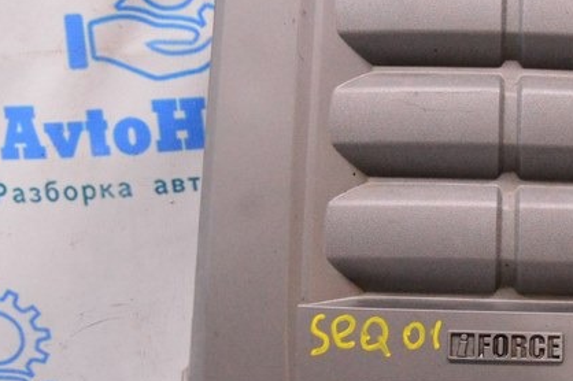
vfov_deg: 17.6
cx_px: 502
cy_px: 217
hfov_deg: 25.5
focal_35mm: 77
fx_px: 1228
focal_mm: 21
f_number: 4
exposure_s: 1/320
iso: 3200
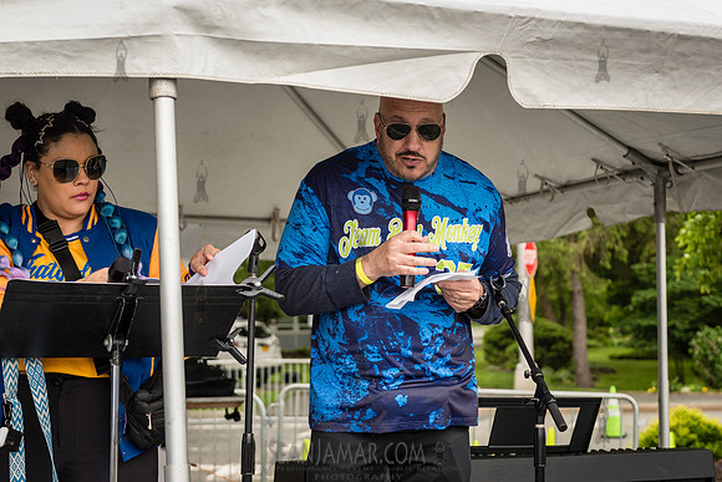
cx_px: 413
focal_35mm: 75
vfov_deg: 18.1
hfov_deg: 26.8
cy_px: 251
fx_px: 1513
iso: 400
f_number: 4
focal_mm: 60
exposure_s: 1/400
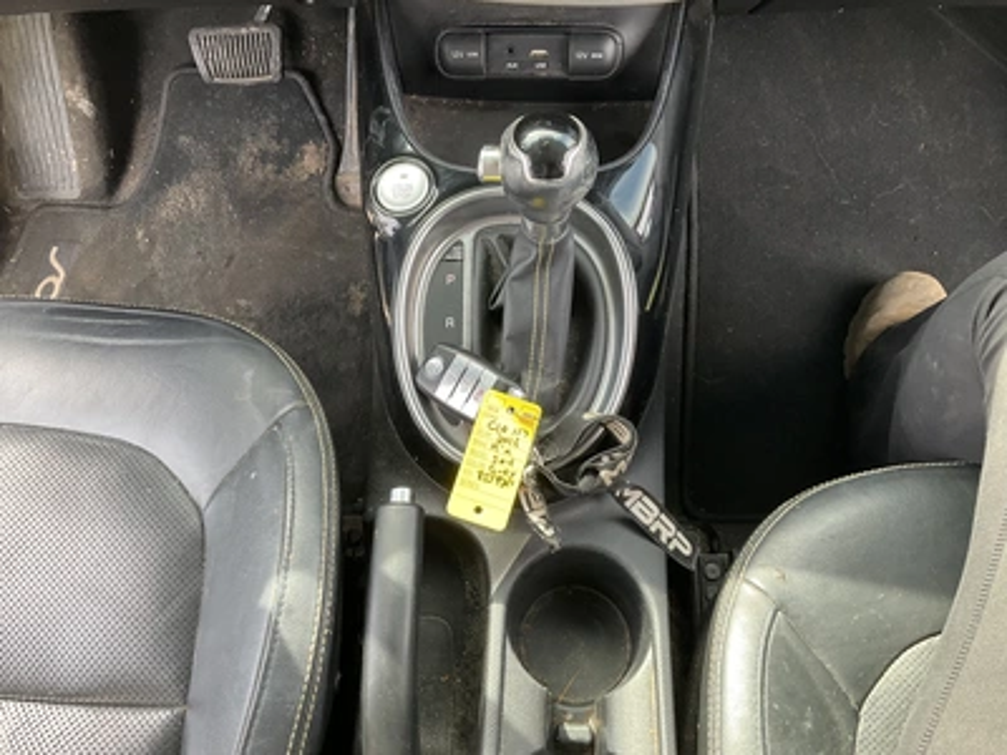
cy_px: 378
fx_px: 844
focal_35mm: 29
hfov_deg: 61.7
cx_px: 504
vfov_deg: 48.2
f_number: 1.8
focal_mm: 3
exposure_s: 1/122
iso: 50
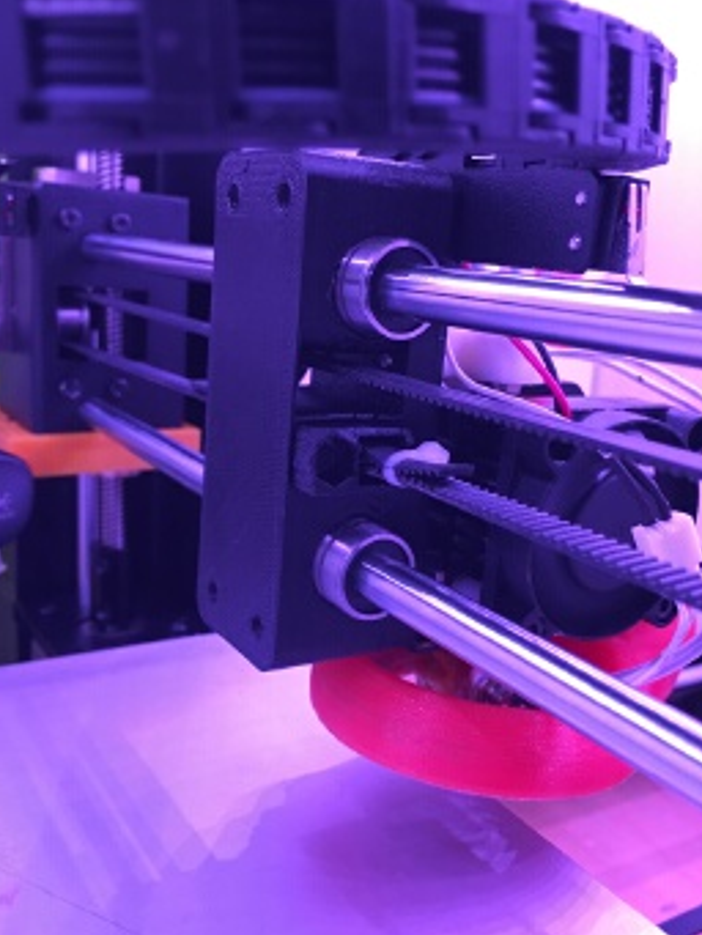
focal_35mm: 34
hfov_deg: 41.8
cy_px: 499
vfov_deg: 53.9
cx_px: 387
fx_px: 919
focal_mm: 4.15
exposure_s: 1/15
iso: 80
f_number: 2.2
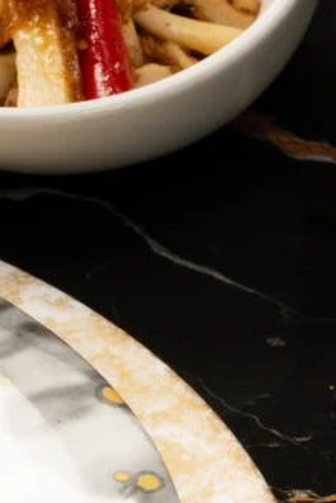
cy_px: 69
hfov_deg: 3.1
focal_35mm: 437
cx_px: -338
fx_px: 6111
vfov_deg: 4.7
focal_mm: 105
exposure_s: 1/200
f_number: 14
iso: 200
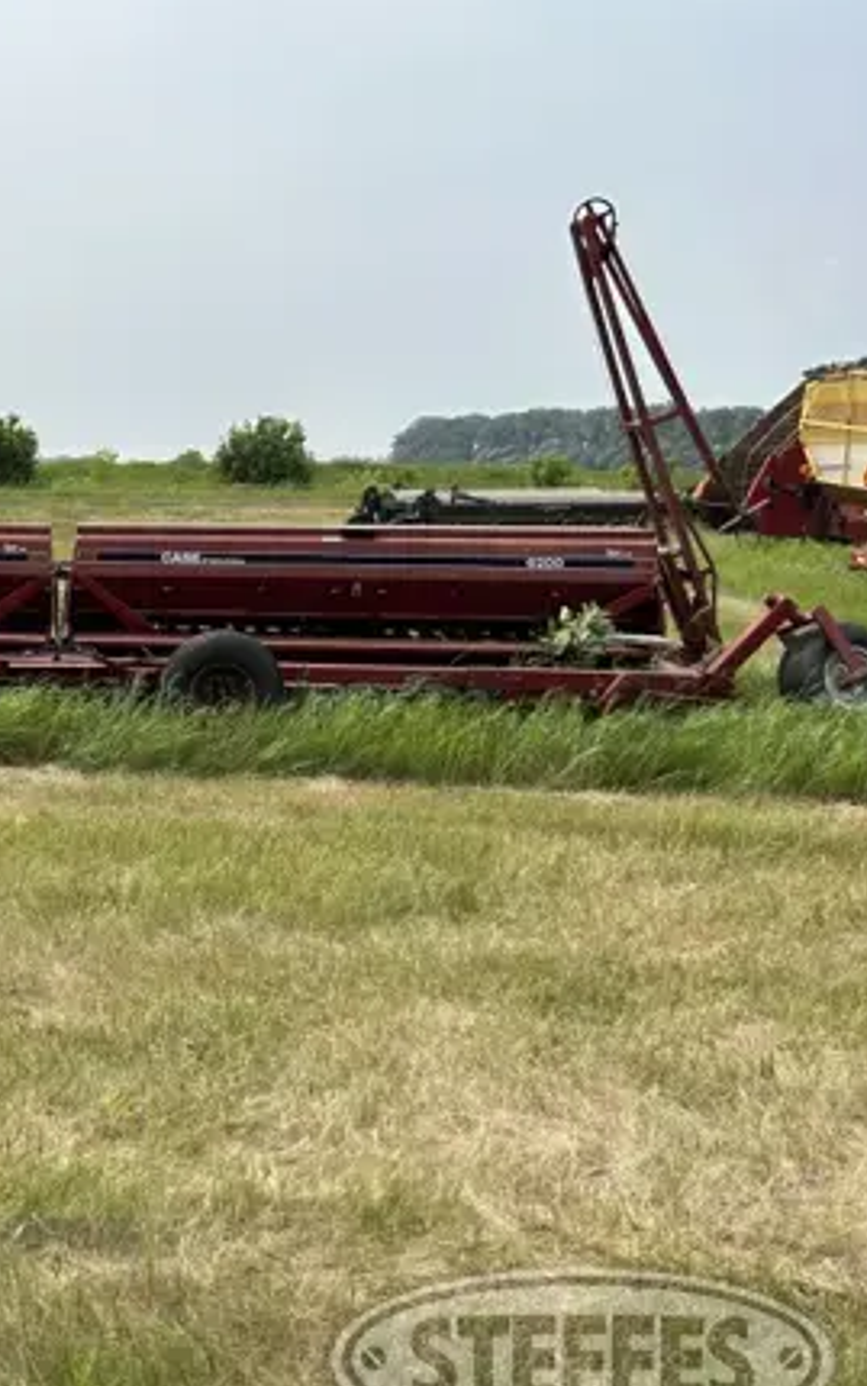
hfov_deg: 28.0
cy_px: 716
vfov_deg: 48.2
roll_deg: -0.2
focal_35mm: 41
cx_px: -129
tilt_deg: -10.7
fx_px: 1549
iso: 50
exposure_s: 1/4831
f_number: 1.5
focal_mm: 5.7
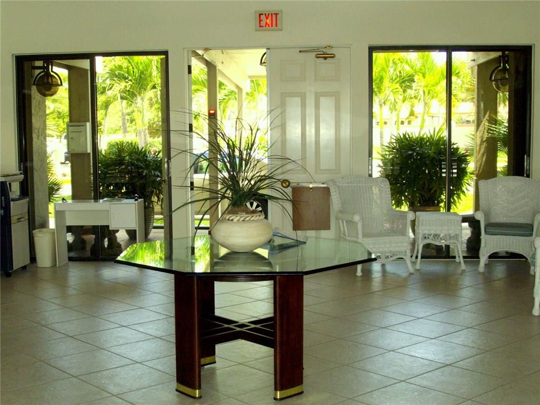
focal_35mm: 45
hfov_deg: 42.1
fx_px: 702
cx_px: 270
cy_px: 202
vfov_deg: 32.2
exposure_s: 1/200
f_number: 3
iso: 160
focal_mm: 7.4
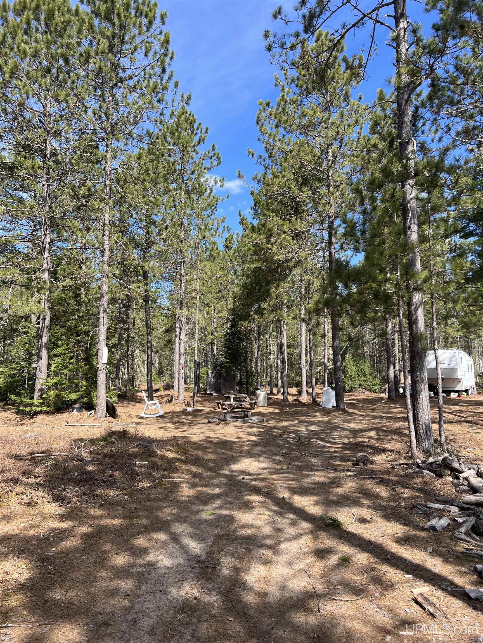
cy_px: 322
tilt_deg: +7.4
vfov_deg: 67.3
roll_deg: -1.2
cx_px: 242
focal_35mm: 26
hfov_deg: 53.1
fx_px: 484
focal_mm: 5.7
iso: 50
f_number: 1.5
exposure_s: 1/1511
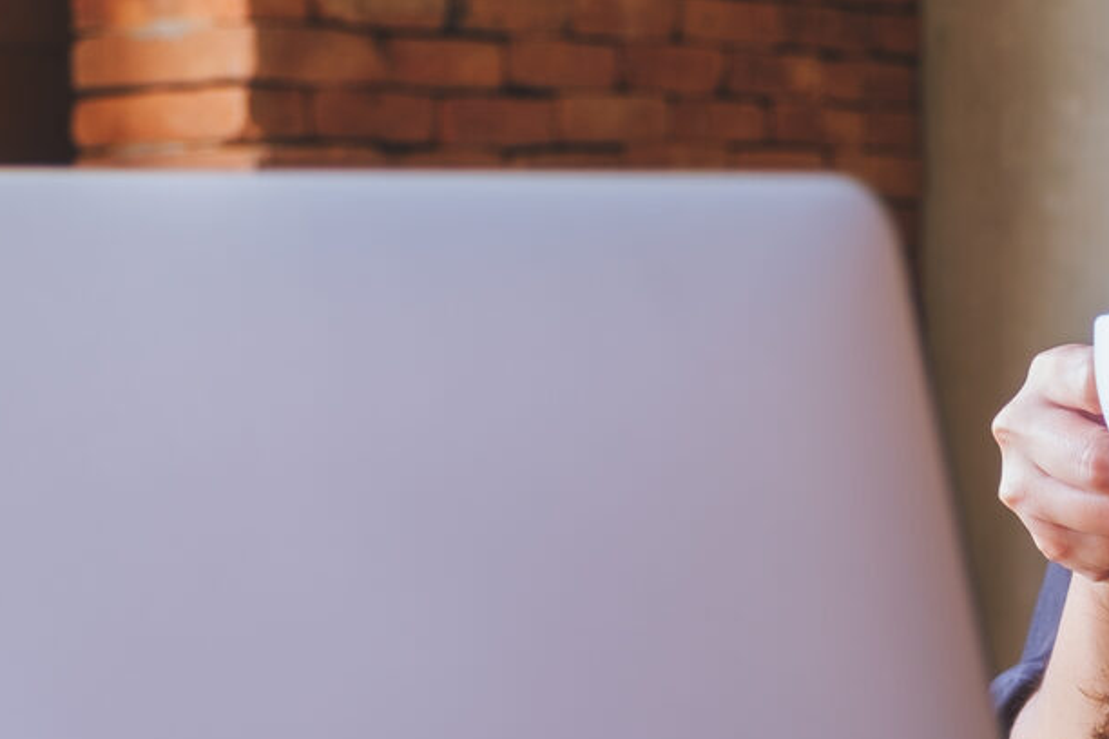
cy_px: 317
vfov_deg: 11.8
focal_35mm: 116
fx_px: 3573
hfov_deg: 17.2
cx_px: 1125
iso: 160
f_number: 2.8
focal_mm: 24.9
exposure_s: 1/40
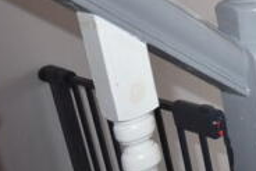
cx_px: 440
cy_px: 1
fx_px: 418
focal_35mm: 59
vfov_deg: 22.3
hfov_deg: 22.7
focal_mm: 11
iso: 450
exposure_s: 1/125
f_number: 5.6
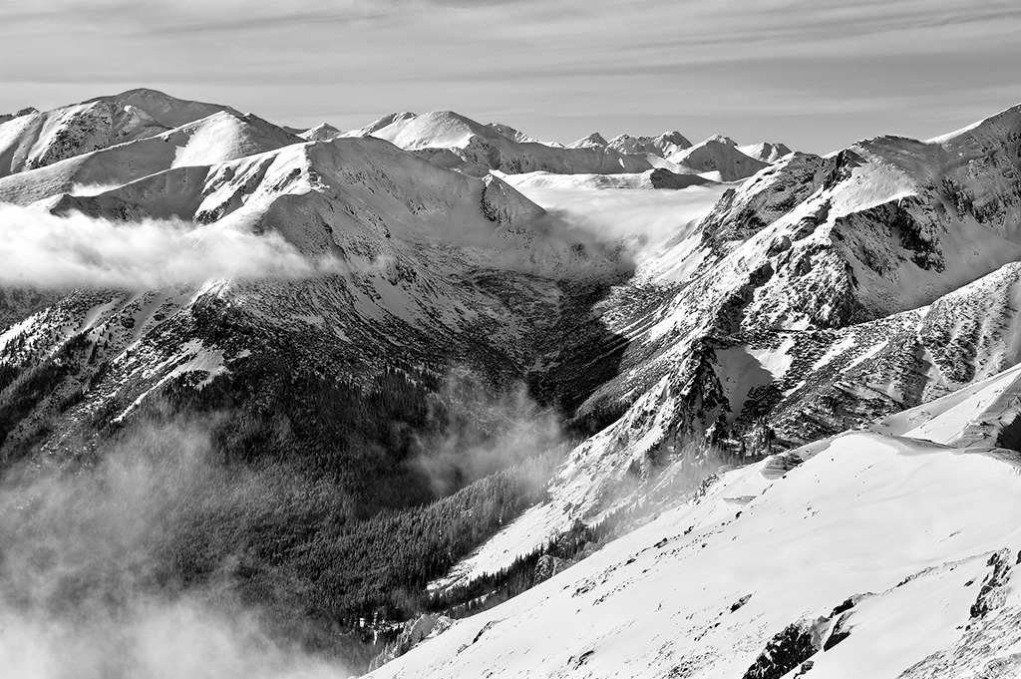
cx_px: 510
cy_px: 340
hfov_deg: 28.9
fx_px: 1984
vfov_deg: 19.4
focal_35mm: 70
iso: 200
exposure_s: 1/320
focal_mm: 70
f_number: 14
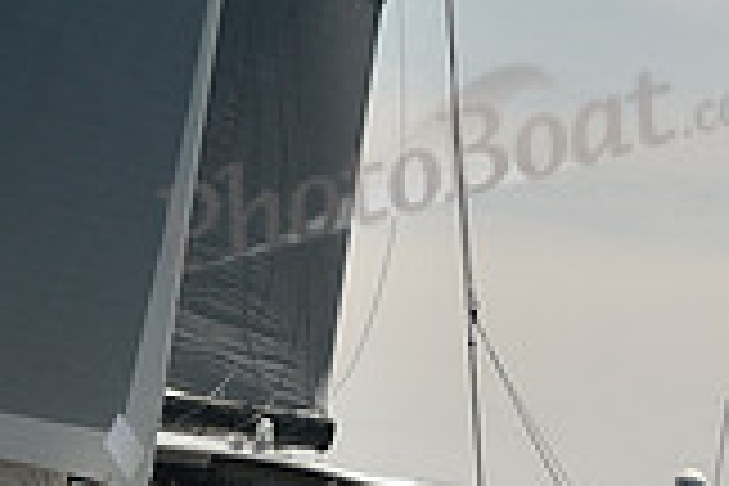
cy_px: 457
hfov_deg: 8.2
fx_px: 5062
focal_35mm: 250
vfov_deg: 5.5
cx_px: -72
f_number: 6.3
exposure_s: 1/1250
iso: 320
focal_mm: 70
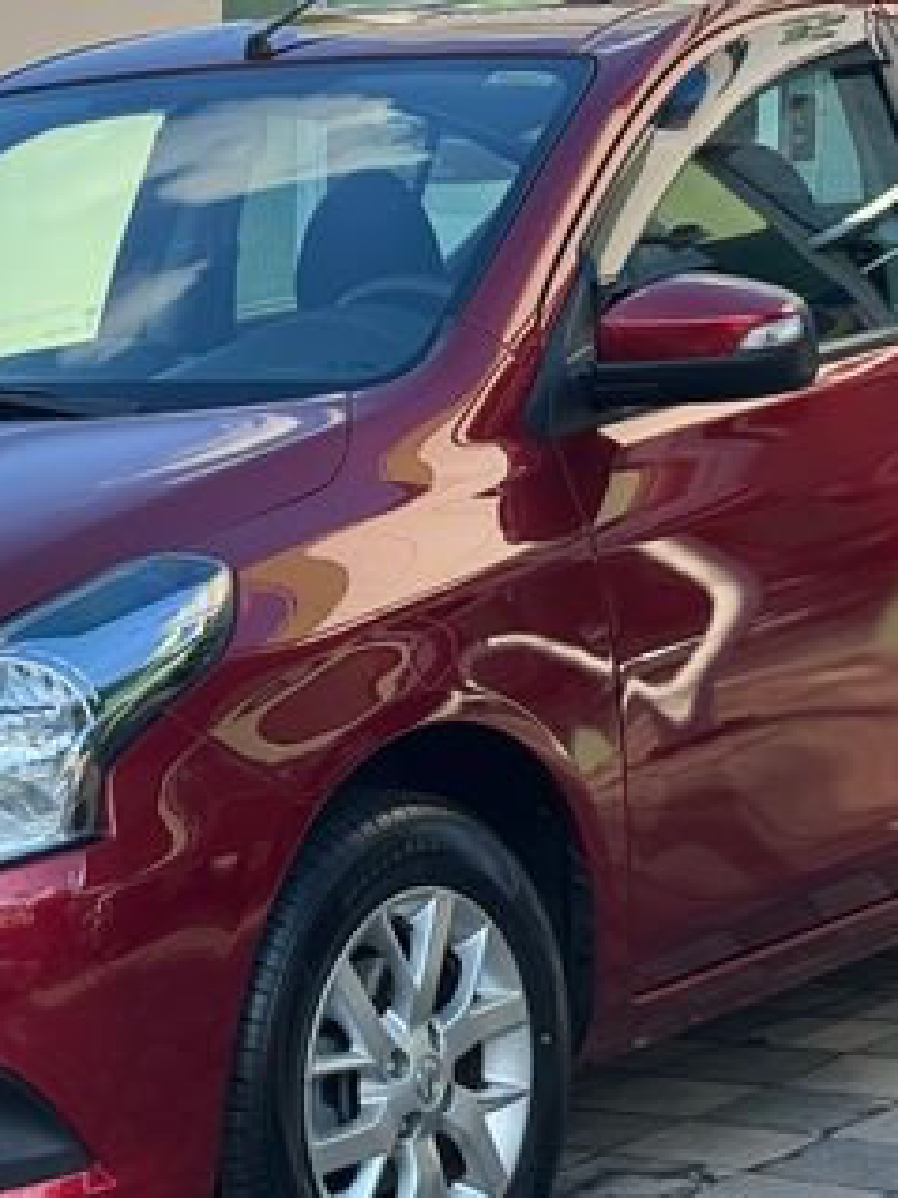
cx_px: 225
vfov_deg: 16.2
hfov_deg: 12.1
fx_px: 4223
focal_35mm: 122
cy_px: 661
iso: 64
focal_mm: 6.76
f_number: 1.78
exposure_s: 1/1133
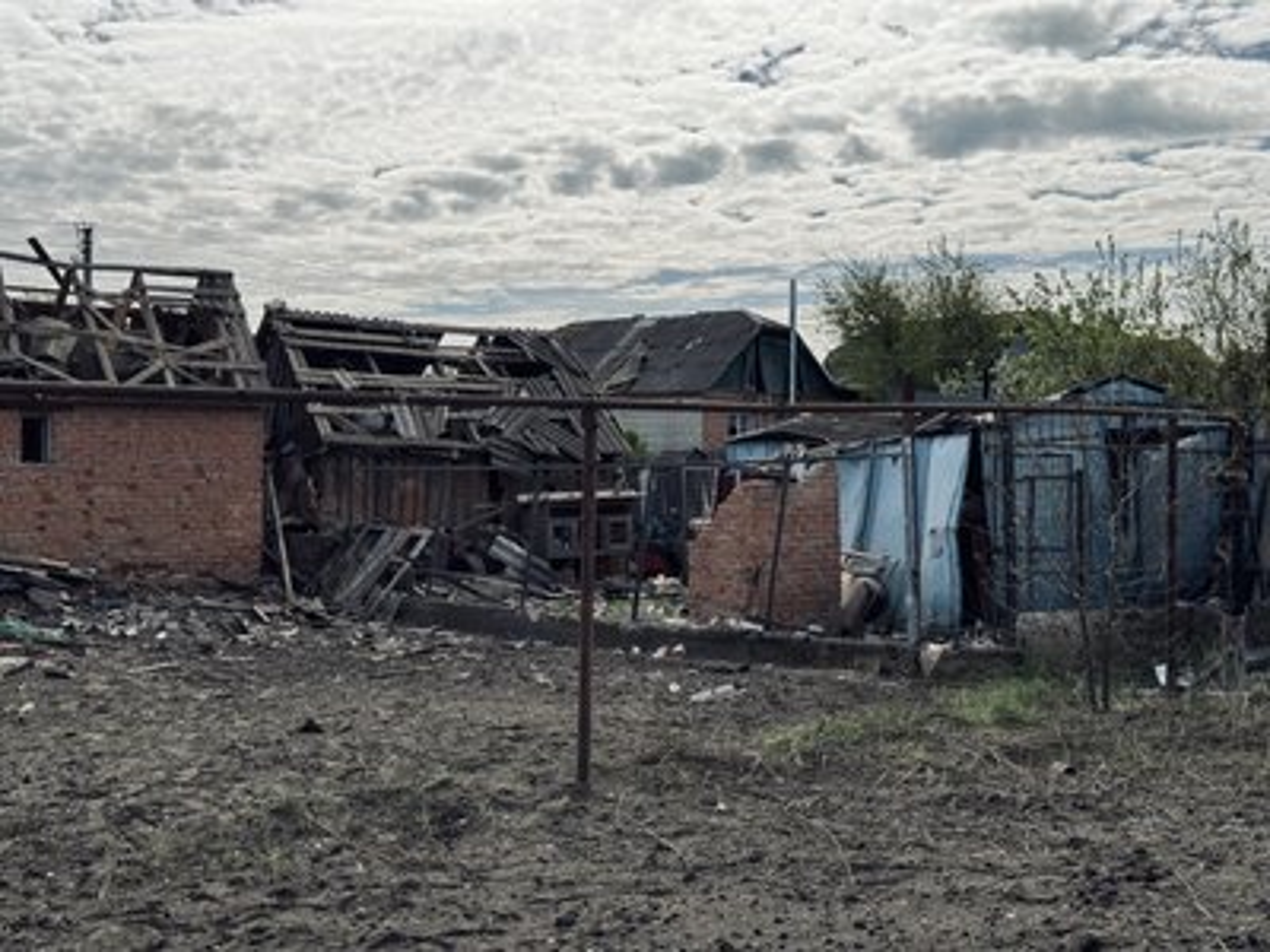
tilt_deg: -0.7
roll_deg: -0.1
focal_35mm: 48
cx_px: 635
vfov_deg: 30.3
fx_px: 1761
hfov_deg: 39.7
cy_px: 476
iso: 64
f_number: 1.78
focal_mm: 6.76
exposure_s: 1/9009
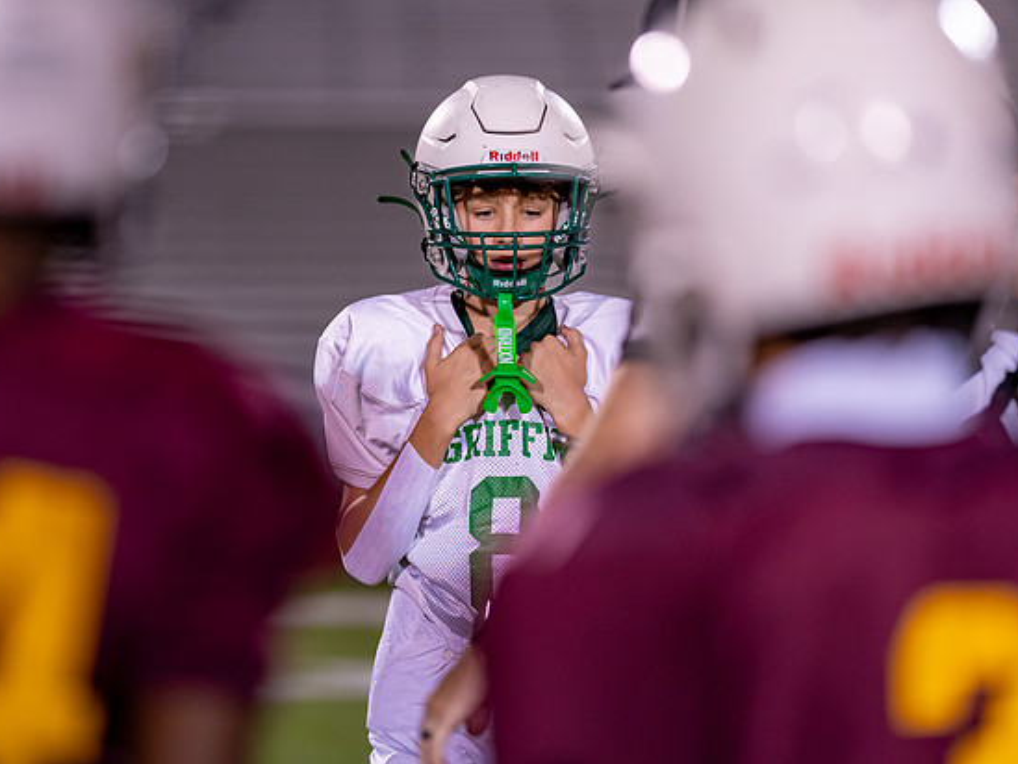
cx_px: 455
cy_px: 304
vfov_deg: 8.2
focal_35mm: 181
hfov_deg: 10.9
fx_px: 5324
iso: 500
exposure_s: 1/500
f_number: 1.8
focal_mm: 135
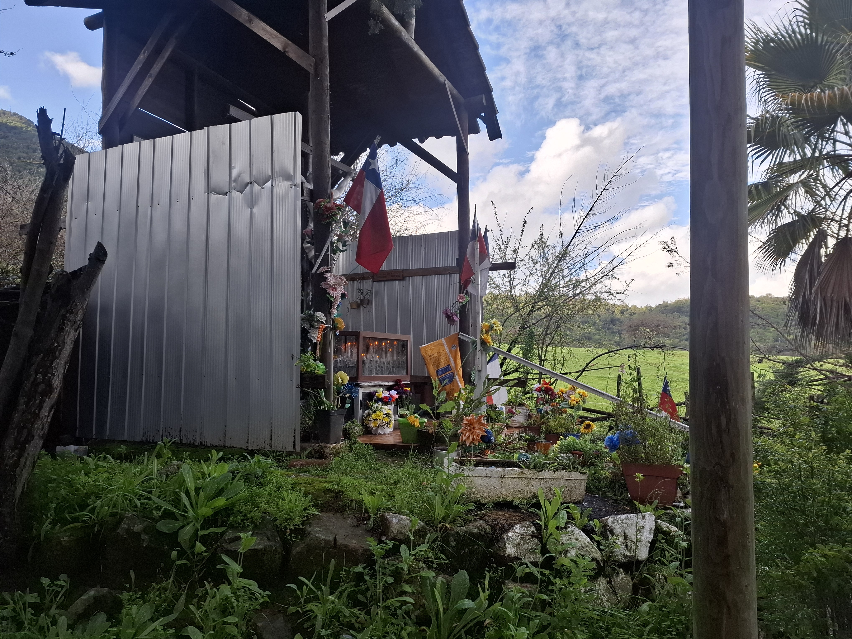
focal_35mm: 23
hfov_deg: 73.9
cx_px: 426
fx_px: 566
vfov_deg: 58.9
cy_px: 320
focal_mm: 5.54
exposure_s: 1/402
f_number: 1.8
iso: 50
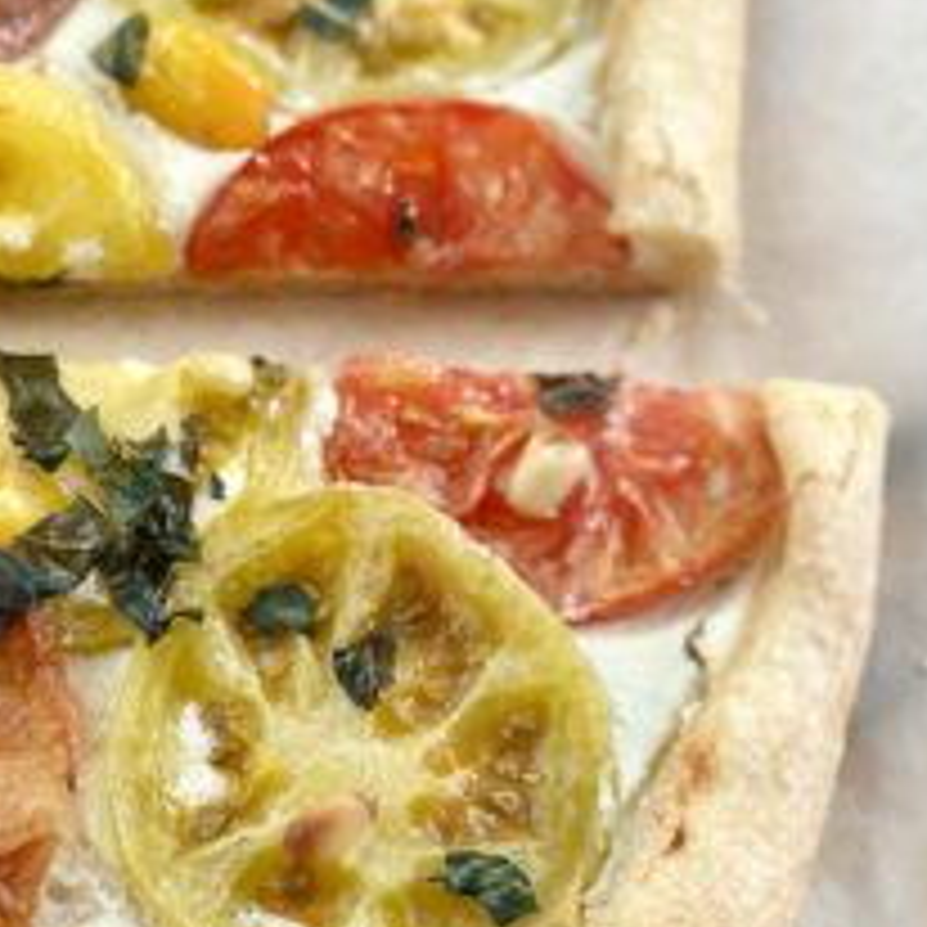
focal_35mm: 103
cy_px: 495
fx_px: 3121
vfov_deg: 16.9
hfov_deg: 16.9
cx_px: 299
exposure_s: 1/139
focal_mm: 6.86
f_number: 1.78
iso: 64
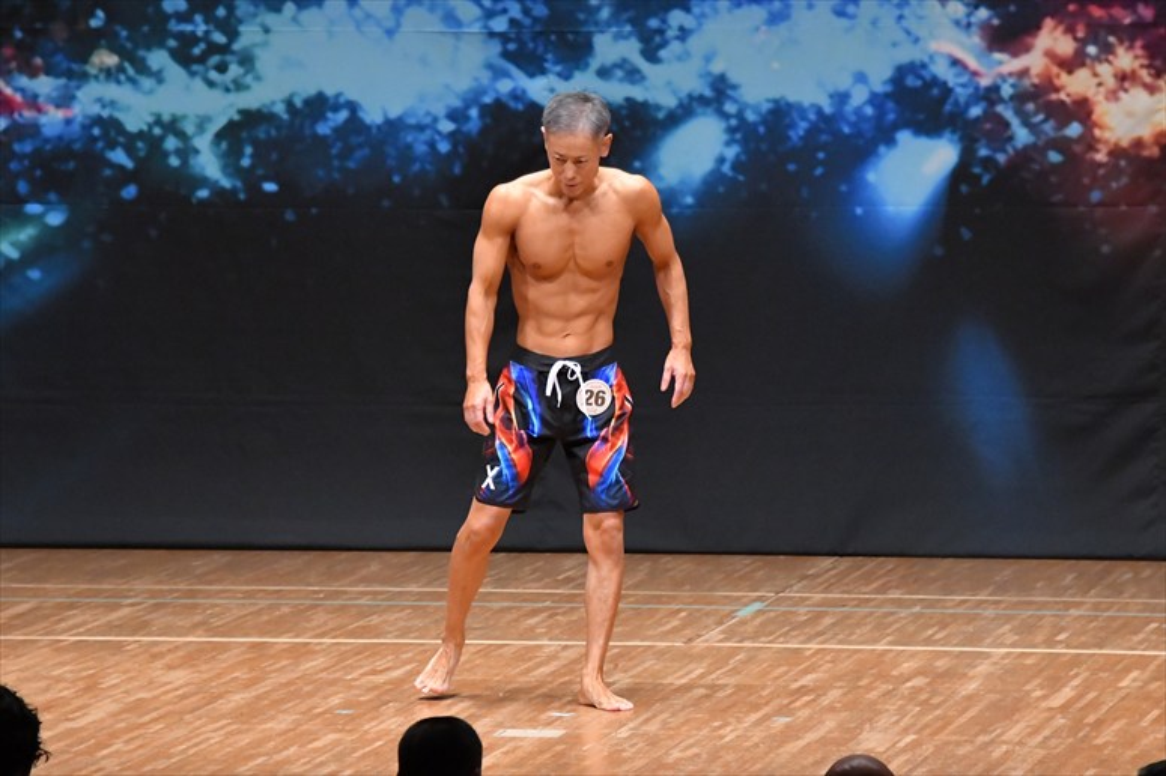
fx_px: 8741
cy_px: 388
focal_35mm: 270
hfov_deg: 7.6
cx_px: 583
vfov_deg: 5.1
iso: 8000
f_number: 5.6
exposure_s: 1/400
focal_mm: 180
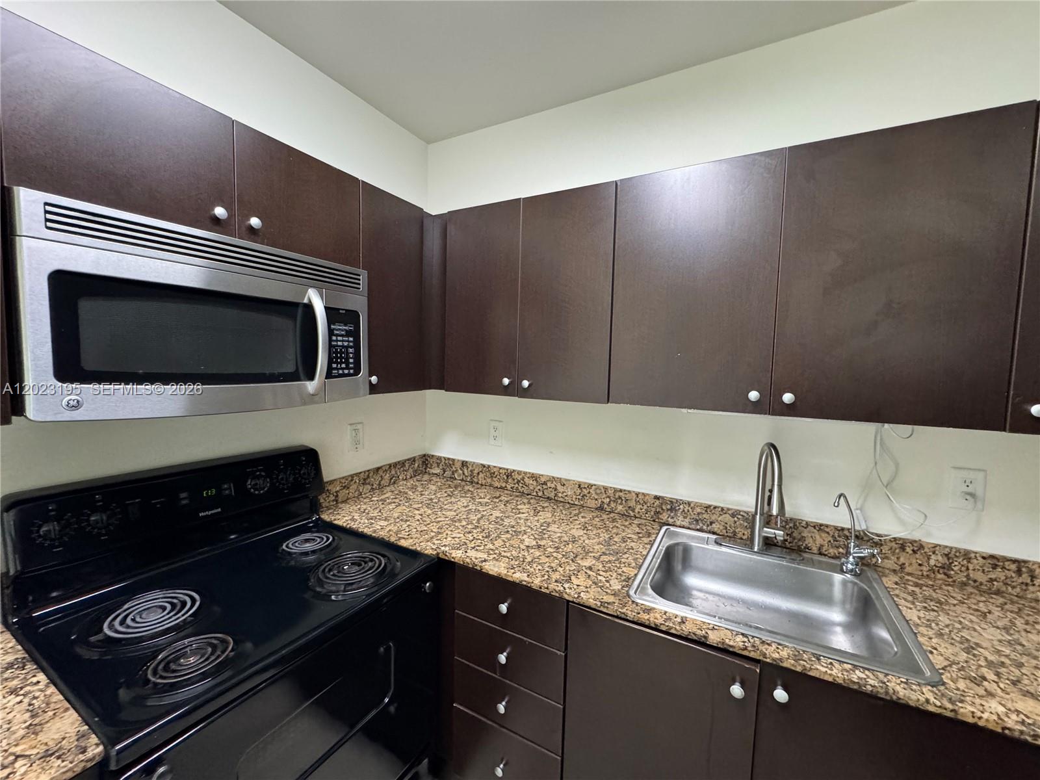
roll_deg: -1.3
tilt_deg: -3.8
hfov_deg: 102.1
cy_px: 390
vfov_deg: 85.7
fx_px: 421
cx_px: 520
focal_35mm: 14
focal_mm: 2.22
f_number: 2.2
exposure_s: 1/60
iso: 800
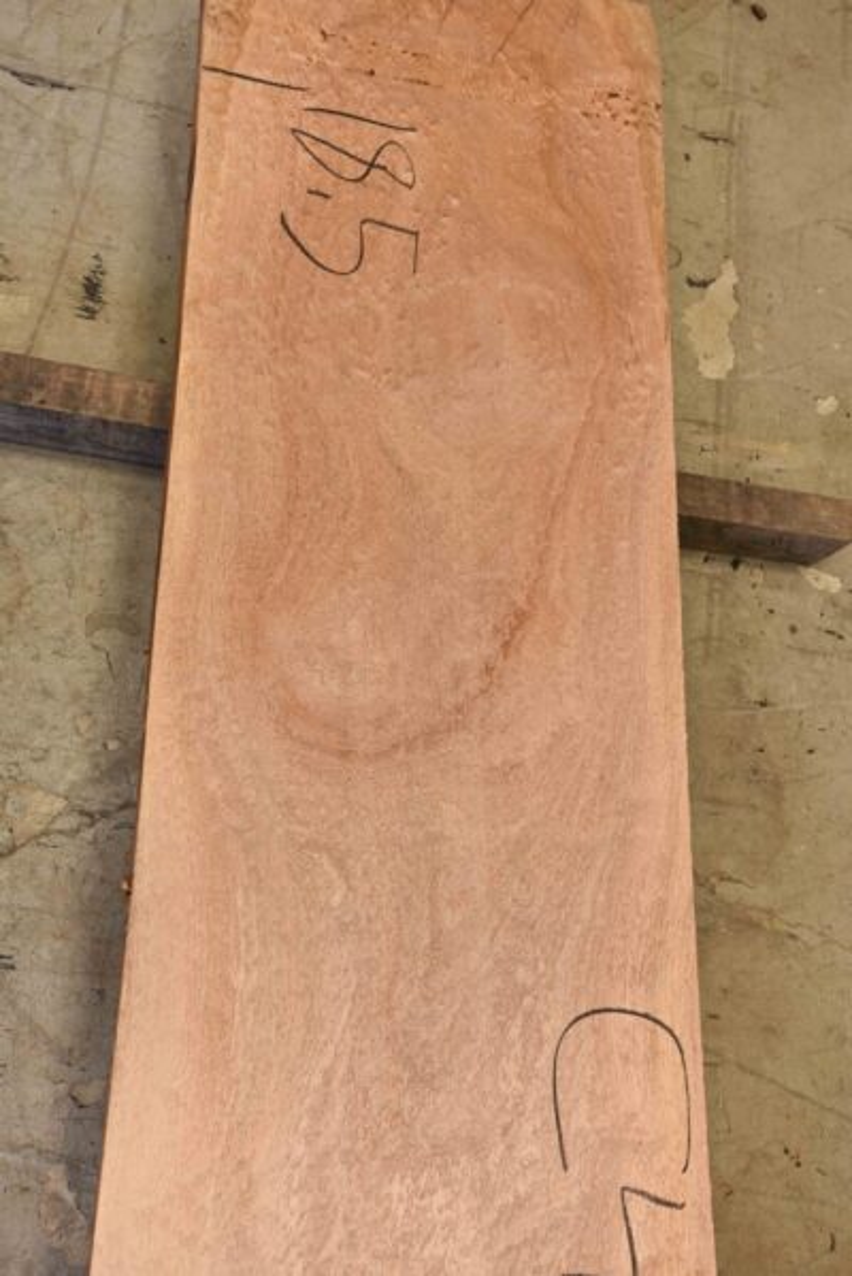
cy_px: 638
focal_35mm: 35
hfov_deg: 37.9
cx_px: 426
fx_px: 1241
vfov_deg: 54.4
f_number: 6.3
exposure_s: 1/160
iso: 400
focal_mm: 35
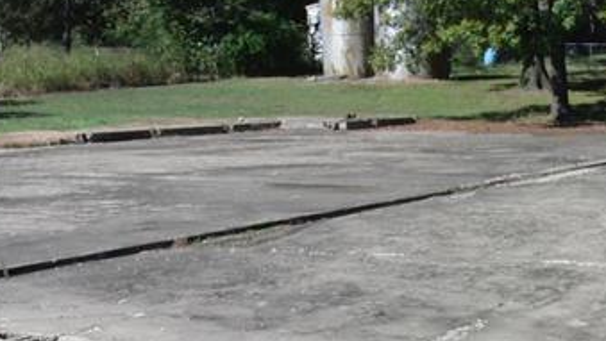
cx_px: 518
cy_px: 261
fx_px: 1222
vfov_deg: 15.8
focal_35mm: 76
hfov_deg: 27.1
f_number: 8.5
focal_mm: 6.42
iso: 100
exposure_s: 1/250
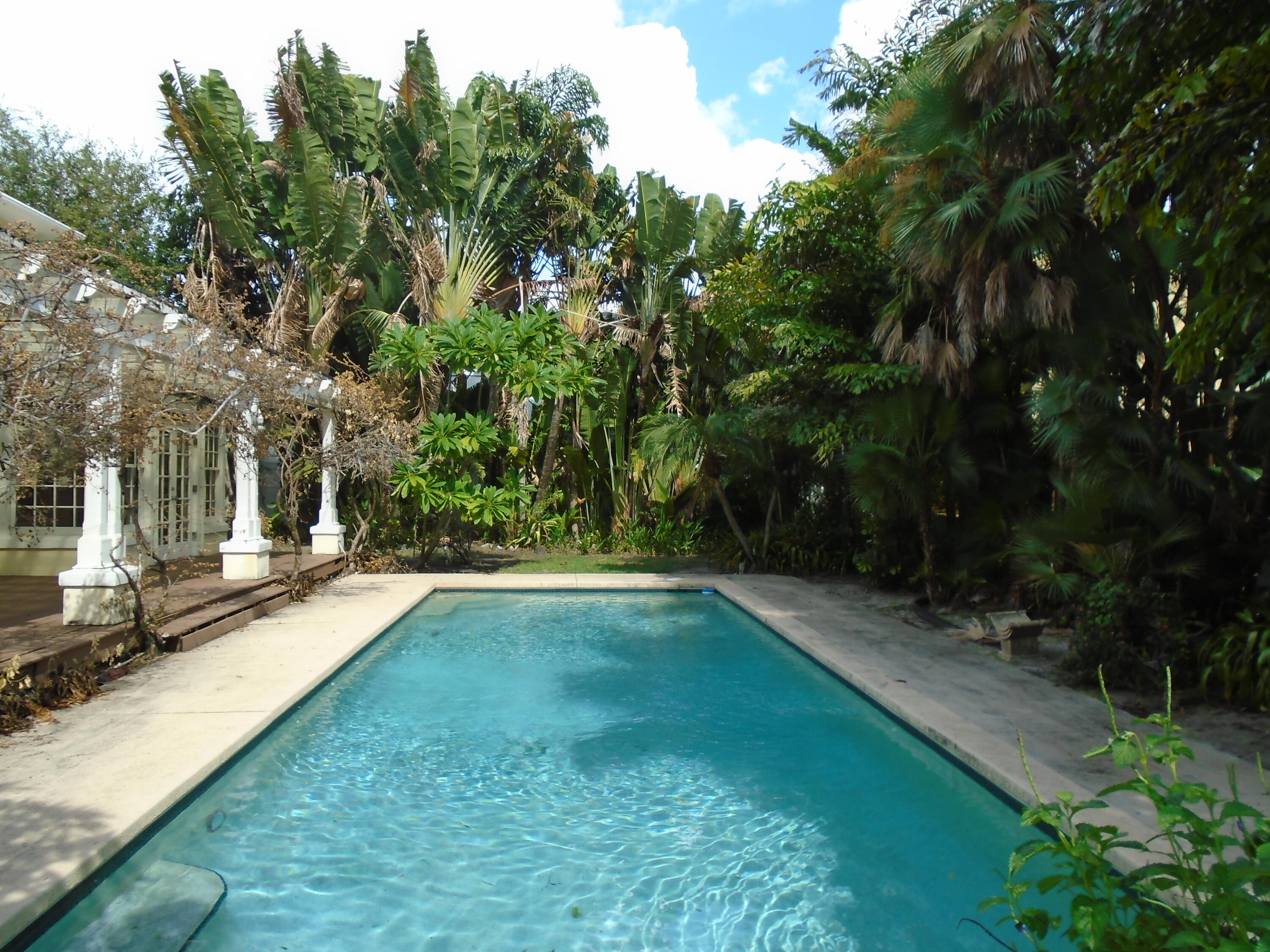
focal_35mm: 26
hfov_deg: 67.3
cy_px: 476
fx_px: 954
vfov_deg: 53.1
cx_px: 635
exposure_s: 1/400
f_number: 3.2
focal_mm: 4.6
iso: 100
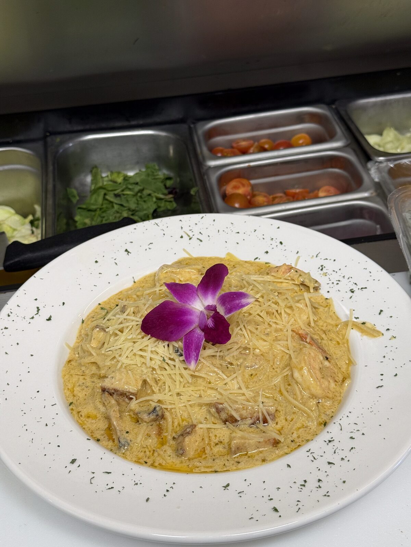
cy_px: 274
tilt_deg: -37.4
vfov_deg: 39.7
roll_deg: +1.7
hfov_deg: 30.3
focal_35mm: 48
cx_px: 206
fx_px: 760
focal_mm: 6.76
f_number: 1.78
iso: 64
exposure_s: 1/60
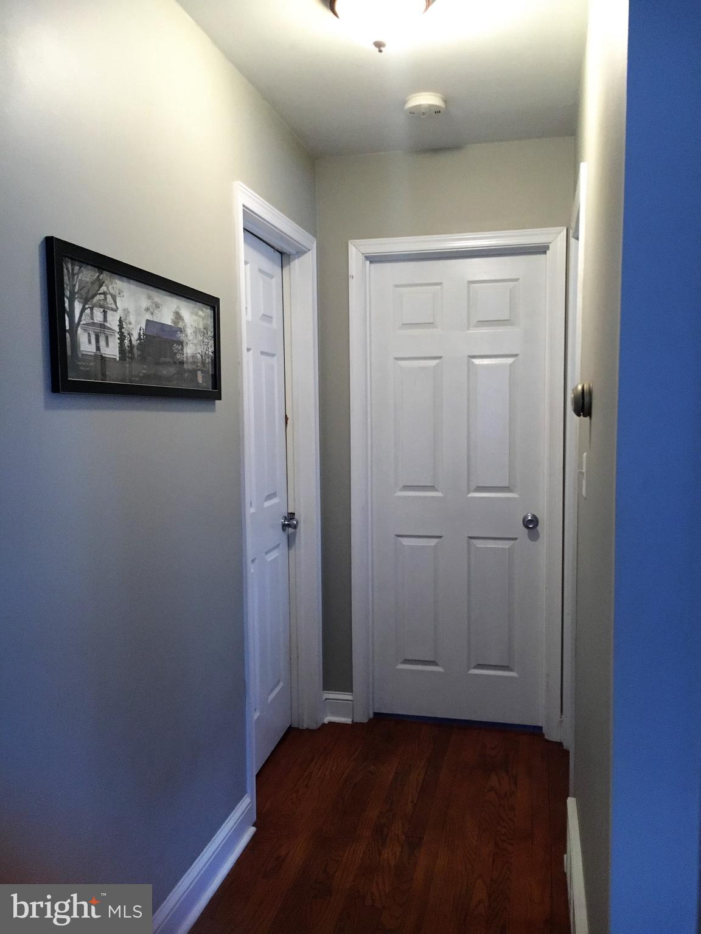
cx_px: 350
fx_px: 783
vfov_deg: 61.7
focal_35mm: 29
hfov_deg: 48.2
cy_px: 467
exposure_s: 1/20
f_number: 2.2
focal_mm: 4.15
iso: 200
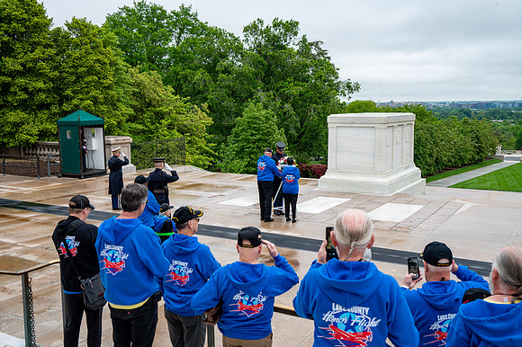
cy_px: 174
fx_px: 536
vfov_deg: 35.9
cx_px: 261
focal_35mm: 37
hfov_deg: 51.9
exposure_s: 1/100
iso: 100
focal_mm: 37
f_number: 6.3
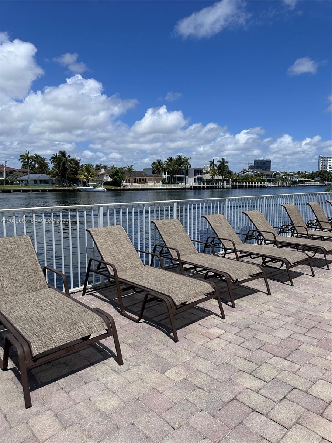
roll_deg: -1.1
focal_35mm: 24
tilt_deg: -7.0
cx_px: 166
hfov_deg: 56.8
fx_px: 307
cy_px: 222
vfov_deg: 71.6
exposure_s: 1/8197
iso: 80
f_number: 1.78
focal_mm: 6.86
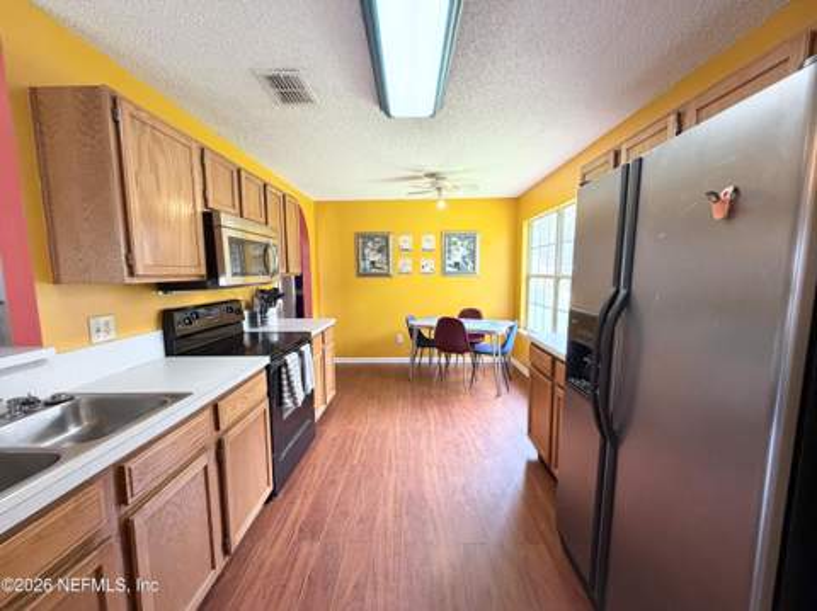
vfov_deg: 85.6
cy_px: 306
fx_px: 330
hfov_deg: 102.1
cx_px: 408
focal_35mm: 14
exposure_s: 1/60
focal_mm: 2.22
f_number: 2.2
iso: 250
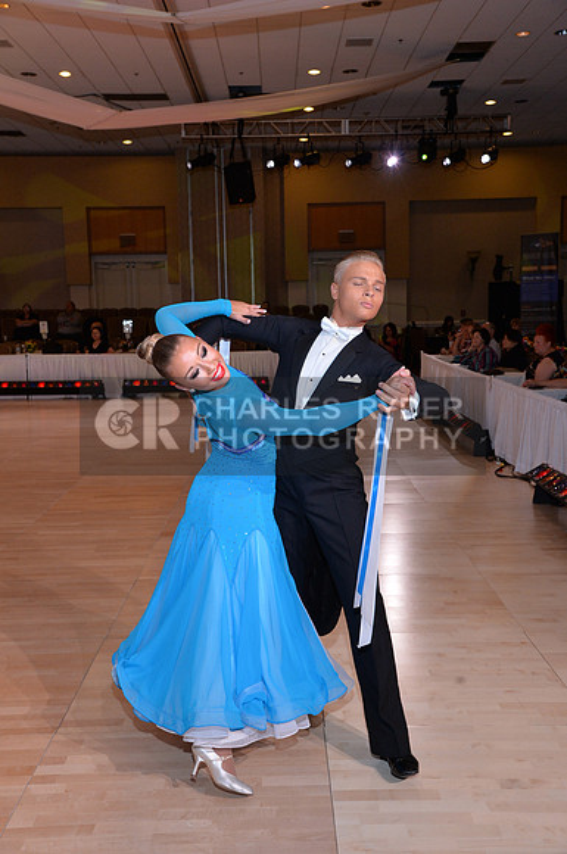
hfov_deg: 33.3
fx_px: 948
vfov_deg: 48.5
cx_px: 284
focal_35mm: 40
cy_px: 427
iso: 2000
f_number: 6.3
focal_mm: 40
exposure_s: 1/250
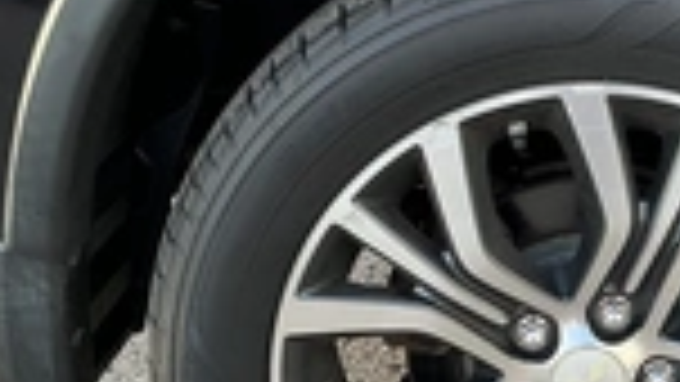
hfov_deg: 25.7
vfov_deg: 14.8
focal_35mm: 81
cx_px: 563
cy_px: 319
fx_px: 1461
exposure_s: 1/122
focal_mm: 3
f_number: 1.8
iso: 32
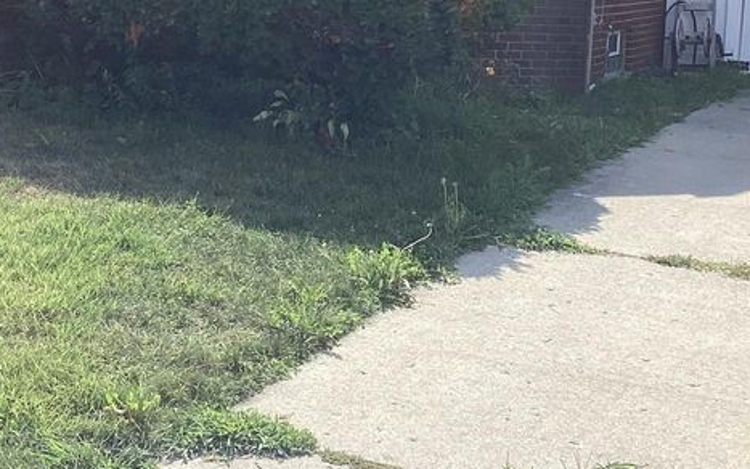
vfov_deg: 17.9
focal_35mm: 72
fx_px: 1472
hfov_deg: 28.6
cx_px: 340
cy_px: 77
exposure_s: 1/926
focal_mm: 3.3
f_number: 2.4
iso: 25
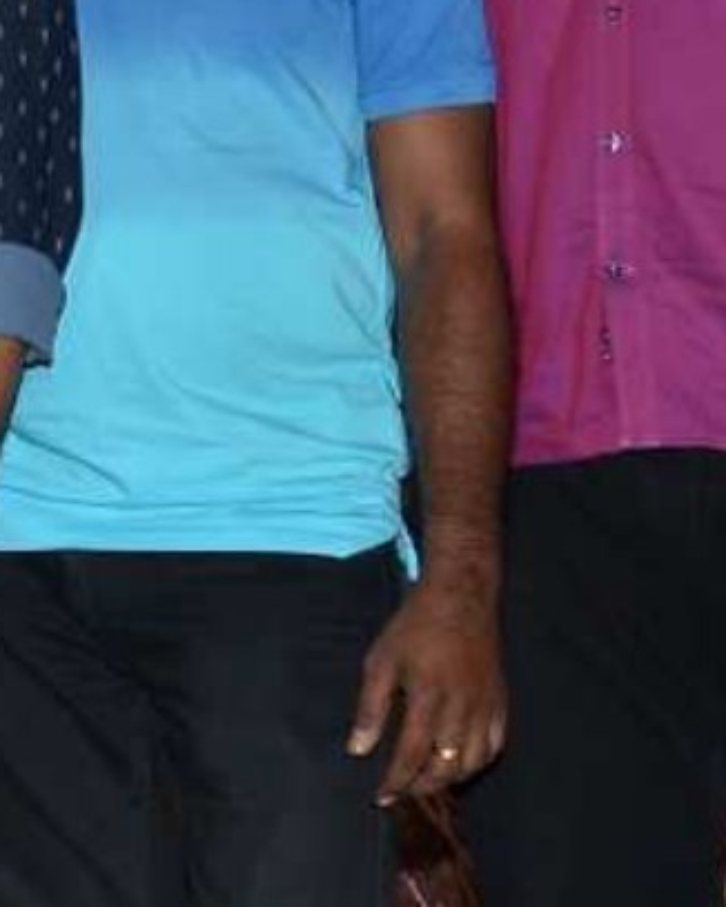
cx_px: -1180
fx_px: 4616
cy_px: 290
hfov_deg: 8.1
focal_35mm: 172
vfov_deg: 11.2
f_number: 5.6
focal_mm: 22
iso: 400
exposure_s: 1/125
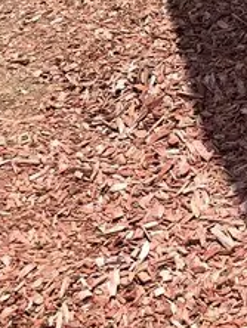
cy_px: -25
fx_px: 1007
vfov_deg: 17.9
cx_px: 383
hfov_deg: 13.1
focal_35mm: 106
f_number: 1.7
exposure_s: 1/3493
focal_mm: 6.3
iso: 80
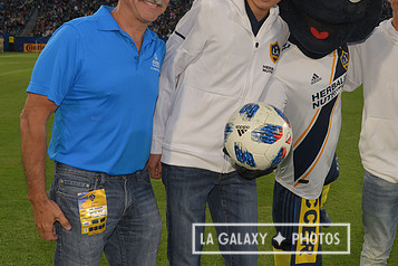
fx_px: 575
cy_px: 71
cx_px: 271
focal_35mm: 52
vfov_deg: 25.7
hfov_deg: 37.7
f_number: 8
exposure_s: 1/250
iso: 800
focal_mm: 32
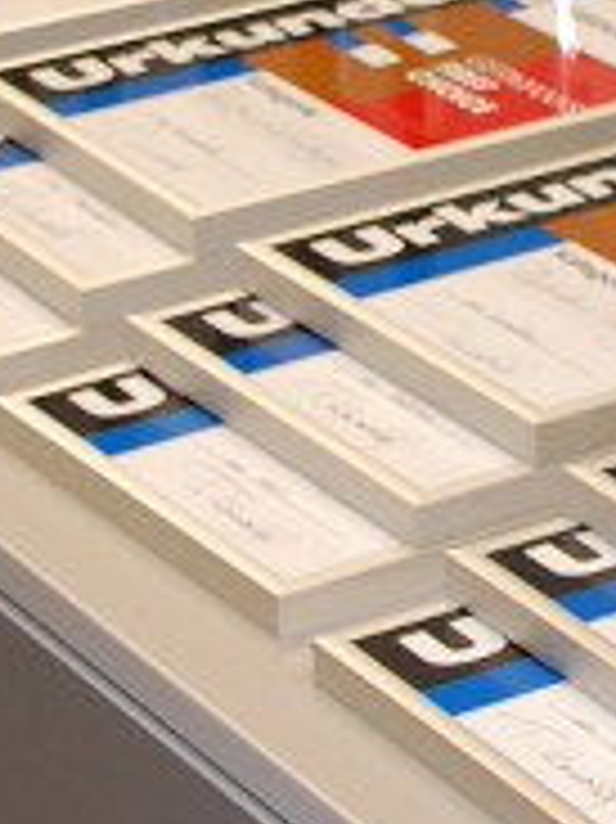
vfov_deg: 9.4
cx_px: 585
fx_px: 4988
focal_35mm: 210
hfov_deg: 7.0
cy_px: 7
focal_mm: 26
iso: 400
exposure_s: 1/80
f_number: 4.2
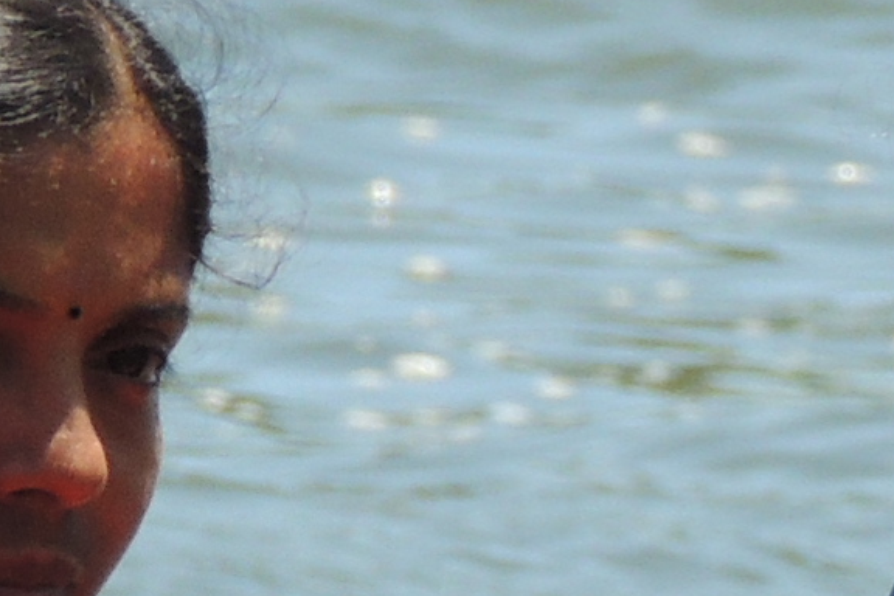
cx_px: 1166
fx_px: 63693
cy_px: 910
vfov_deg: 0.5
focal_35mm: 2565
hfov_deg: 0.8
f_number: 4.9
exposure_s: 1/800
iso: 250
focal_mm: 77.5
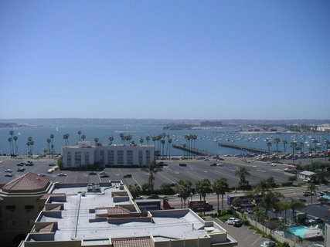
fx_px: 353
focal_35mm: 37
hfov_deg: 50.2
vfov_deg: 38.6
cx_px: 165
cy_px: 124
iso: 50
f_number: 6.7
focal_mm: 5.7
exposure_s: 1/250
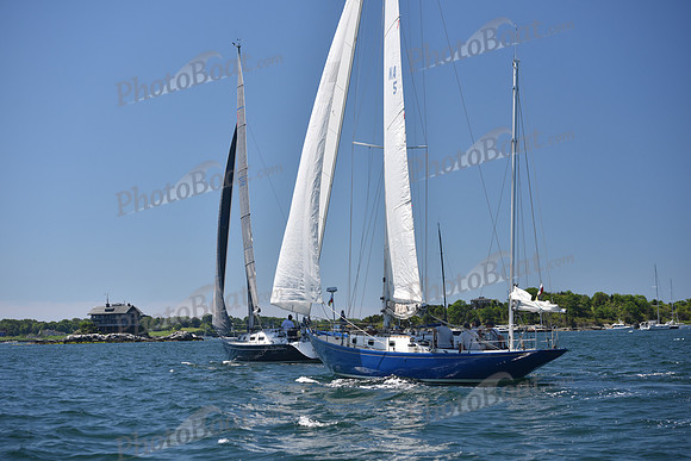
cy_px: 230
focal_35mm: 75
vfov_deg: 18.2
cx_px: 346
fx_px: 1440
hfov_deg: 27.0
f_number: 4
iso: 200
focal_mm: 75
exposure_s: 1/1000
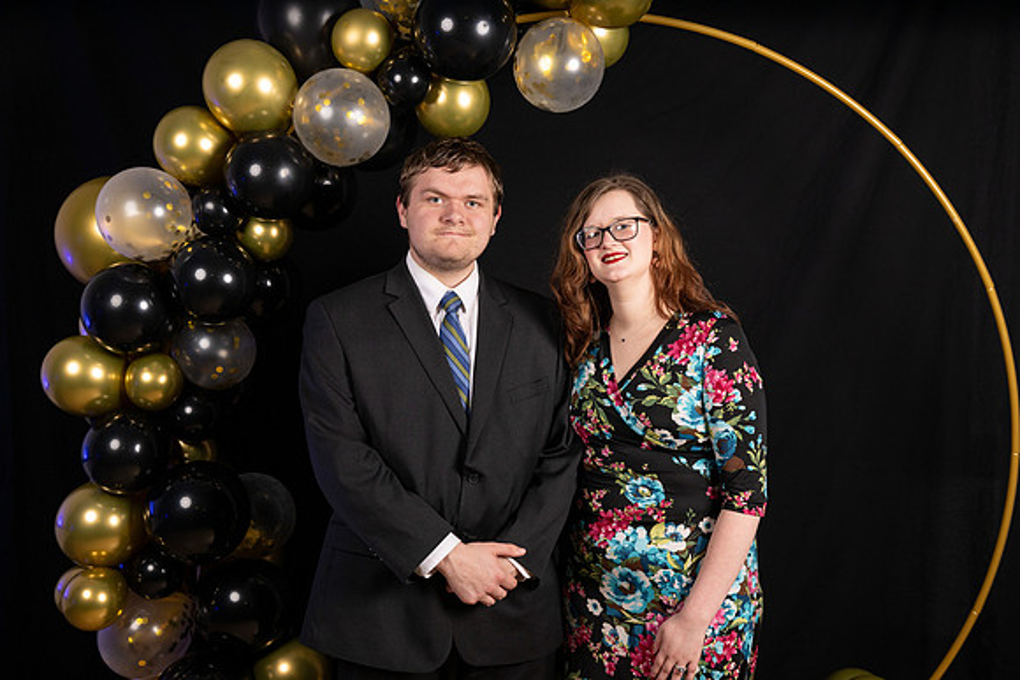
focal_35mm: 40
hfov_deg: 48.4
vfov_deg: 33.4
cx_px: 510
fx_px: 1134
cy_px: 340
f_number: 4.5
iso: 320
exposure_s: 1/250
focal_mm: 40
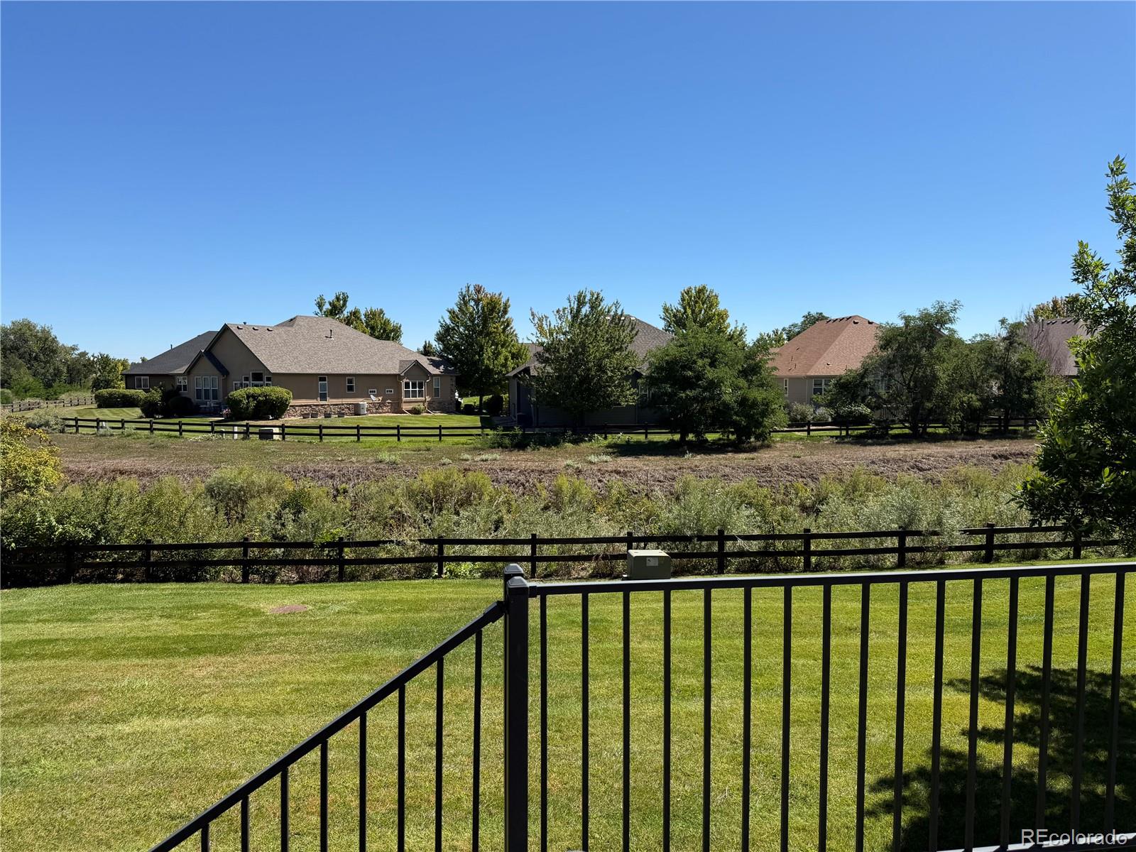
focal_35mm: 24
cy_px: 426
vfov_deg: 56.8
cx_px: 568
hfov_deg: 71.6
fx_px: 788
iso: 80
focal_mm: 6.76
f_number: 1.78
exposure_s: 1/4975
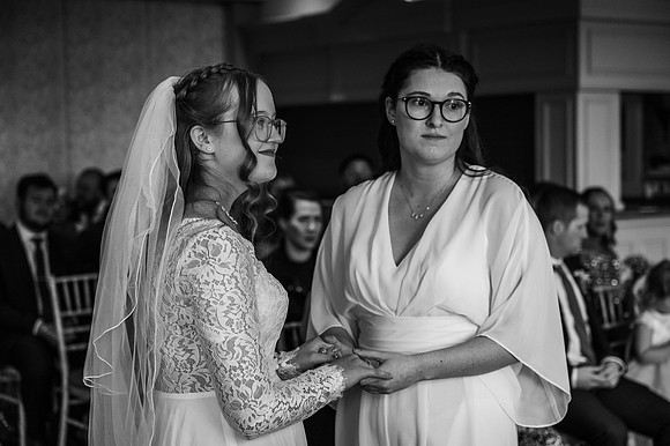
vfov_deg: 19.4
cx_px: 335
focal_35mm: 70
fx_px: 1302
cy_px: 223
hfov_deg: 28.9
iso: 560
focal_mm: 70
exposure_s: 1/200
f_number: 4
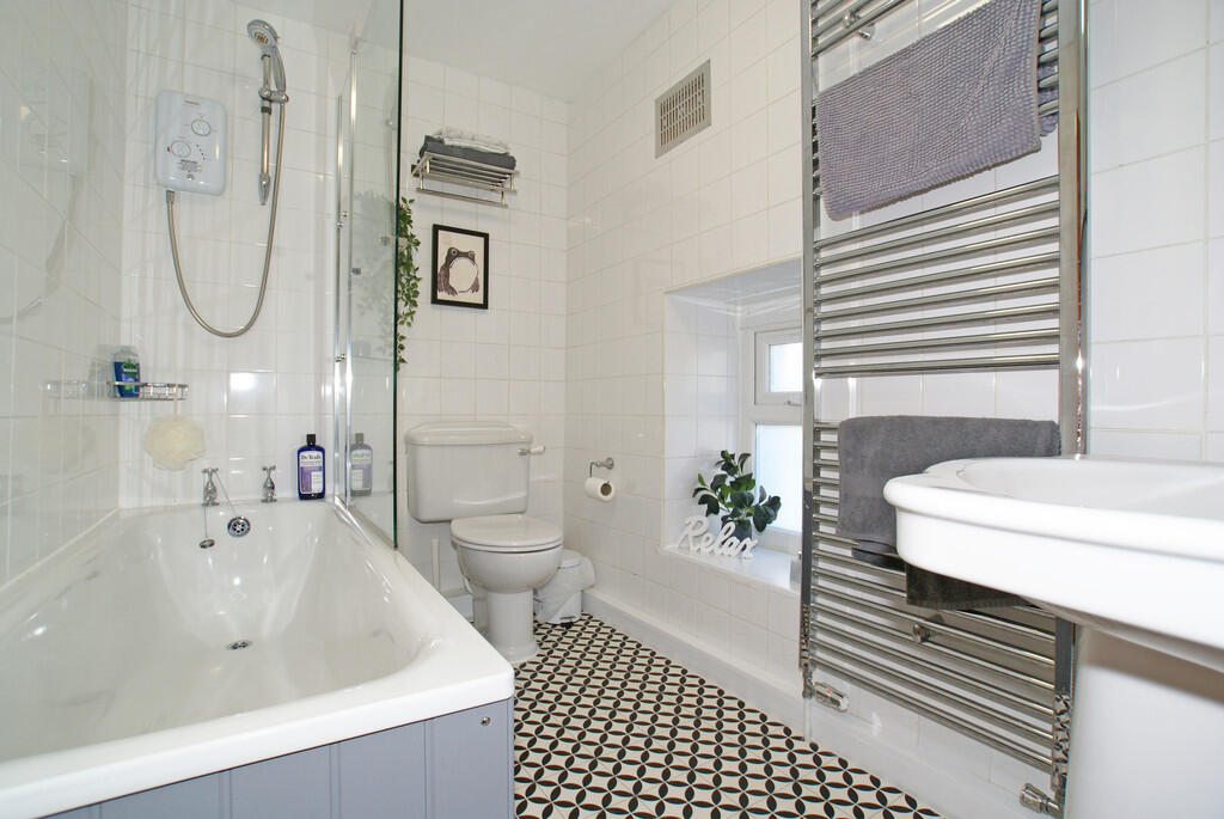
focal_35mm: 16
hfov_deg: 94.9
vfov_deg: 72.2
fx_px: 562
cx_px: 612
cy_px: 410
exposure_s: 1/60
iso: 200
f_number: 5.6
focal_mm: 11
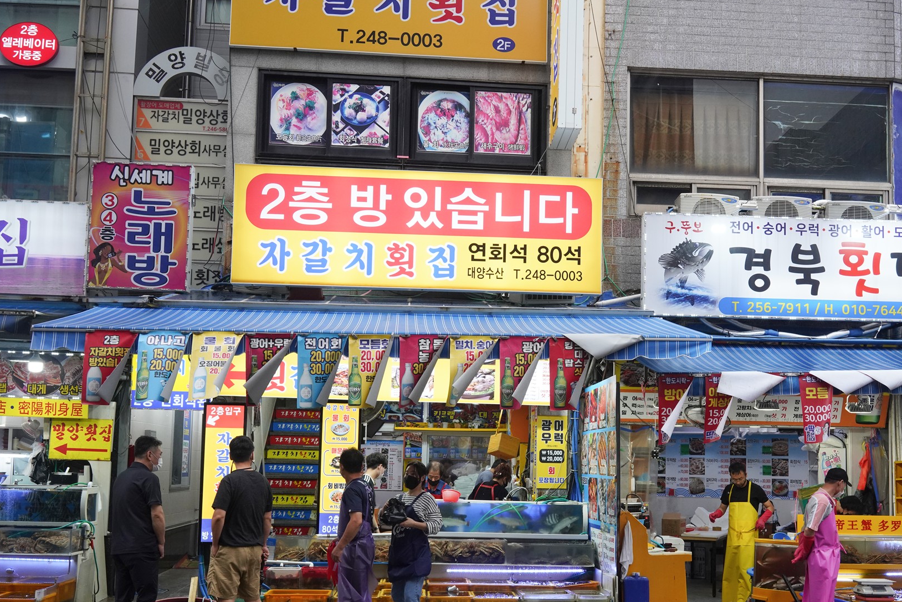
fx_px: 1078
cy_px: 364
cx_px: 529
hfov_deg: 45.2
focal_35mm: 43
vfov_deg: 31.1
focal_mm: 35
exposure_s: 1/125
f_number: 11
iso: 1600
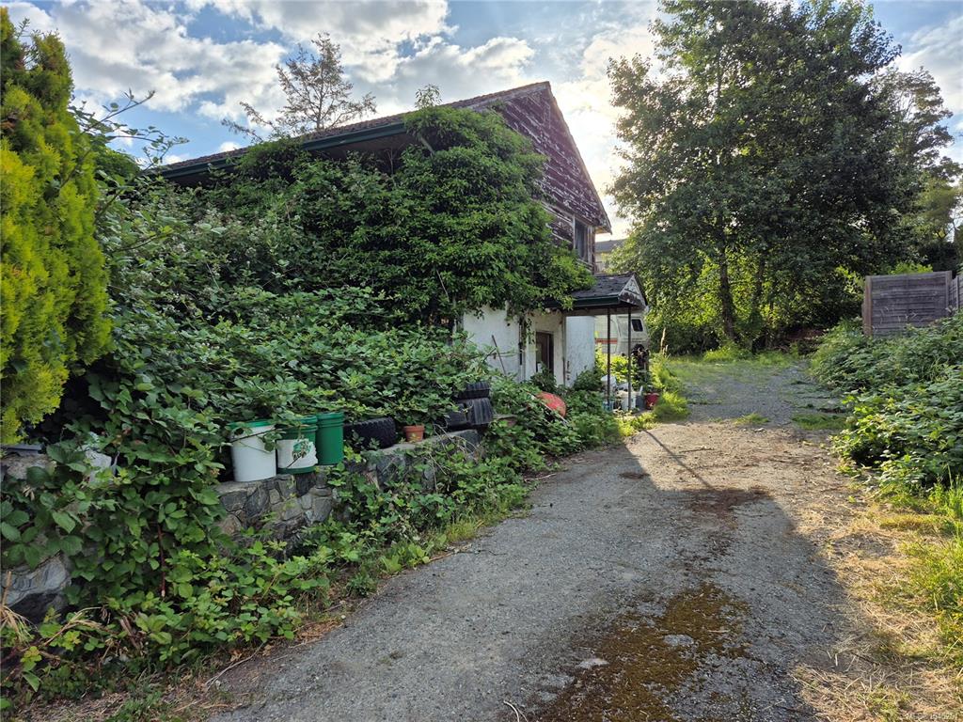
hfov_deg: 73.9
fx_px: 640
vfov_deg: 58.9
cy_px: 361
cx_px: 482
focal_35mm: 23
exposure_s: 1/2440
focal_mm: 5.4
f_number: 1.8
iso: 25
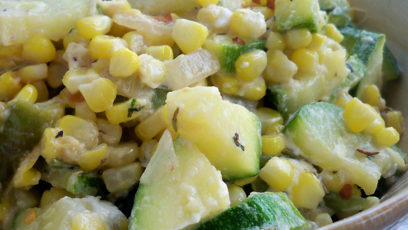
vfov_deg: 23.9
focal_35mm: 50
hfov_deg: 41.2
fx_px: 541
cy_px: 129
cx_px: 167
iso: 80
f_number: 3.5
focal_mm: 6.3
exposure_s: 1/125
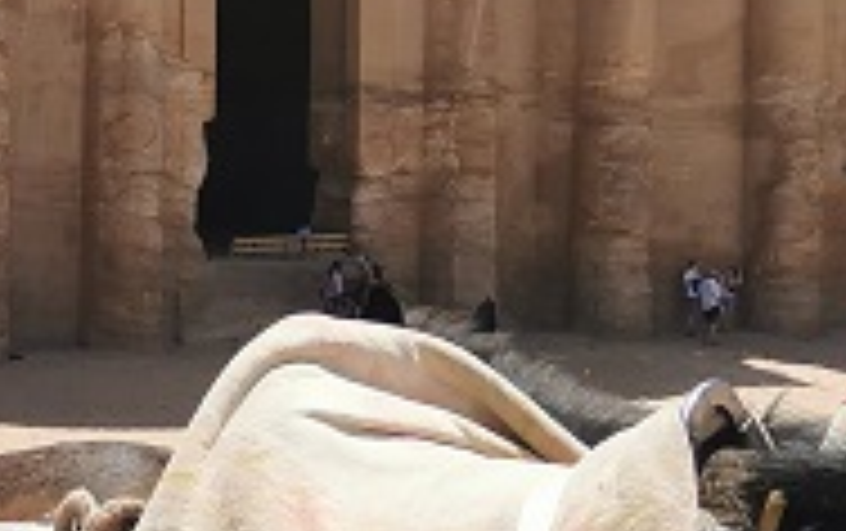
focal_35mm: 152
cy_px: 99
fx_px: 3509
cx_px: 626
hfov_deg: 13.7
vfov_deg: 8.6
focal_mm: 5.58
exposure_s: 1/3300
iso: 50
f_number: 1.8
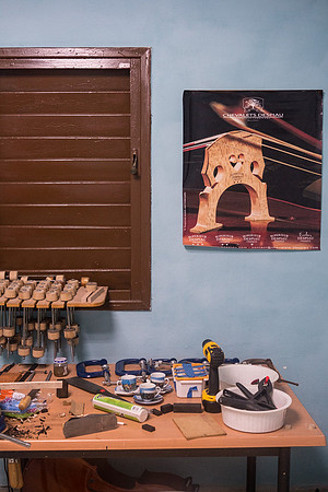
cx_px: 164
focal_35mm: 41
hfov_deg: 32.6
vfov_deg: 47.4
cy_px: 246
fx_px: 560
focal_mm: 27
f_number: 4
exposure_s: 1/60
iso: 2000
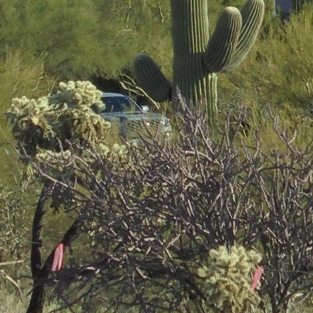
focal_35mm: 463
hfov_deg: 3.8
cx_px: 128
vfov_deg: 3.8
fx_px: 4736
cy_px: -197
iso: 100
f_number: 4.7
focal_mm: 16.9
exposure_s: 1/640
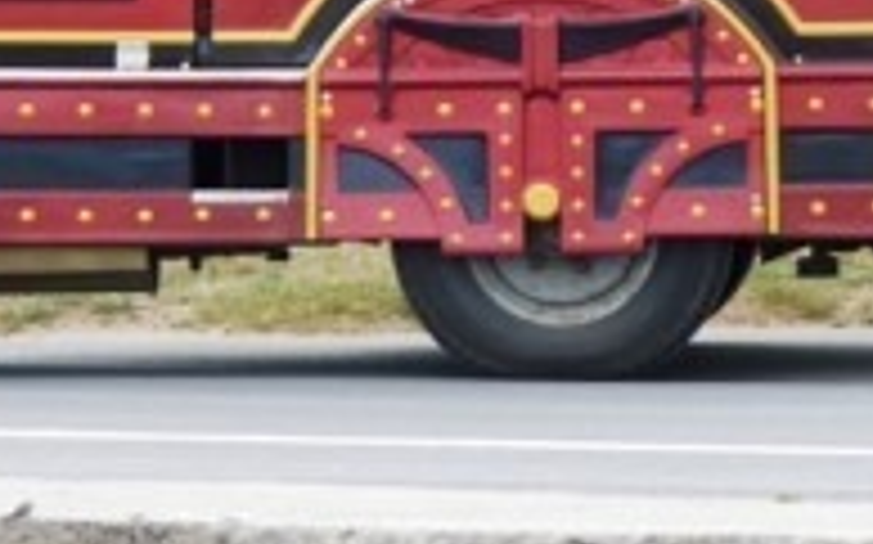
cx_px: 338
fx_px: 15717
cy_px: -400
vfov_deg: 2.0
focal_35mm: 661
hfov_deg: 3.2
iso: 200
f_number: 5
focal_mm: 104
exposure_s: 1/320
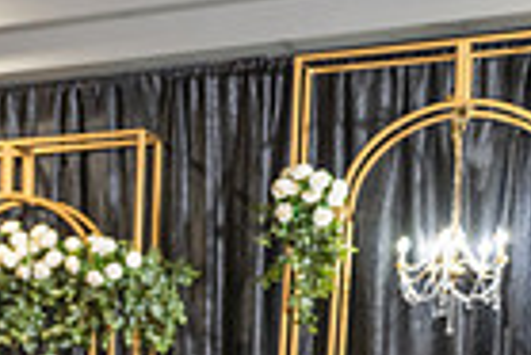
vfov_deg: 13.1
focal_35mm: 100
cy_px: 513
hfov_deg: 16.3
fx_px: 1477
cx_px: -489
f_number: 2.8
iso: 800
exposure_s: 1/125
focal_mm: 24
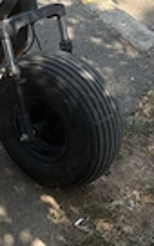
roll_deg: +5.7
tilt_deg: -30.6
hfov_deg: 15.8
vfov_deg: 24.9
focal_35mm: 81
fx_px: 544
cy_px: 33
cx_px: -4
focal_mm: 5.96
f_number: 1.6
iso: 64
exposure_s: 1/920
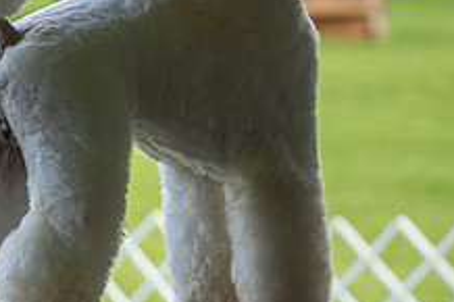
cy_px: -14
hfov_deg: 7.9
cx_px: 229
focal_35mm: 261
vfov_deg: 5.2
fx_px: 3289
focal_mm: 98
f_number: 4
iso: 320
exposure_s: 1/1000
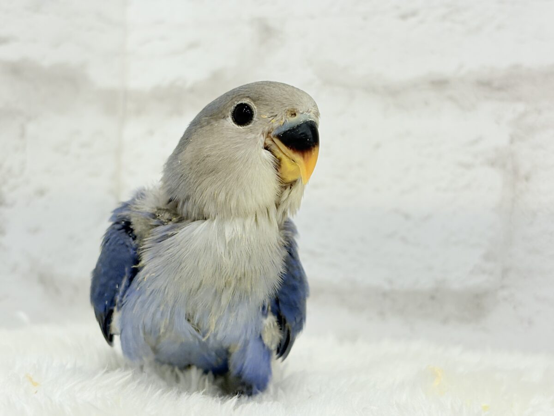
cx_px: 277
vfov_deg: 28.0
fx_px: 832
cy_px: 208
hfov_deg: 36.8
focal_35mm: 52
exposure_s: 1/100
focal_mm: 5.96
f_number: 1.6
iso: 80
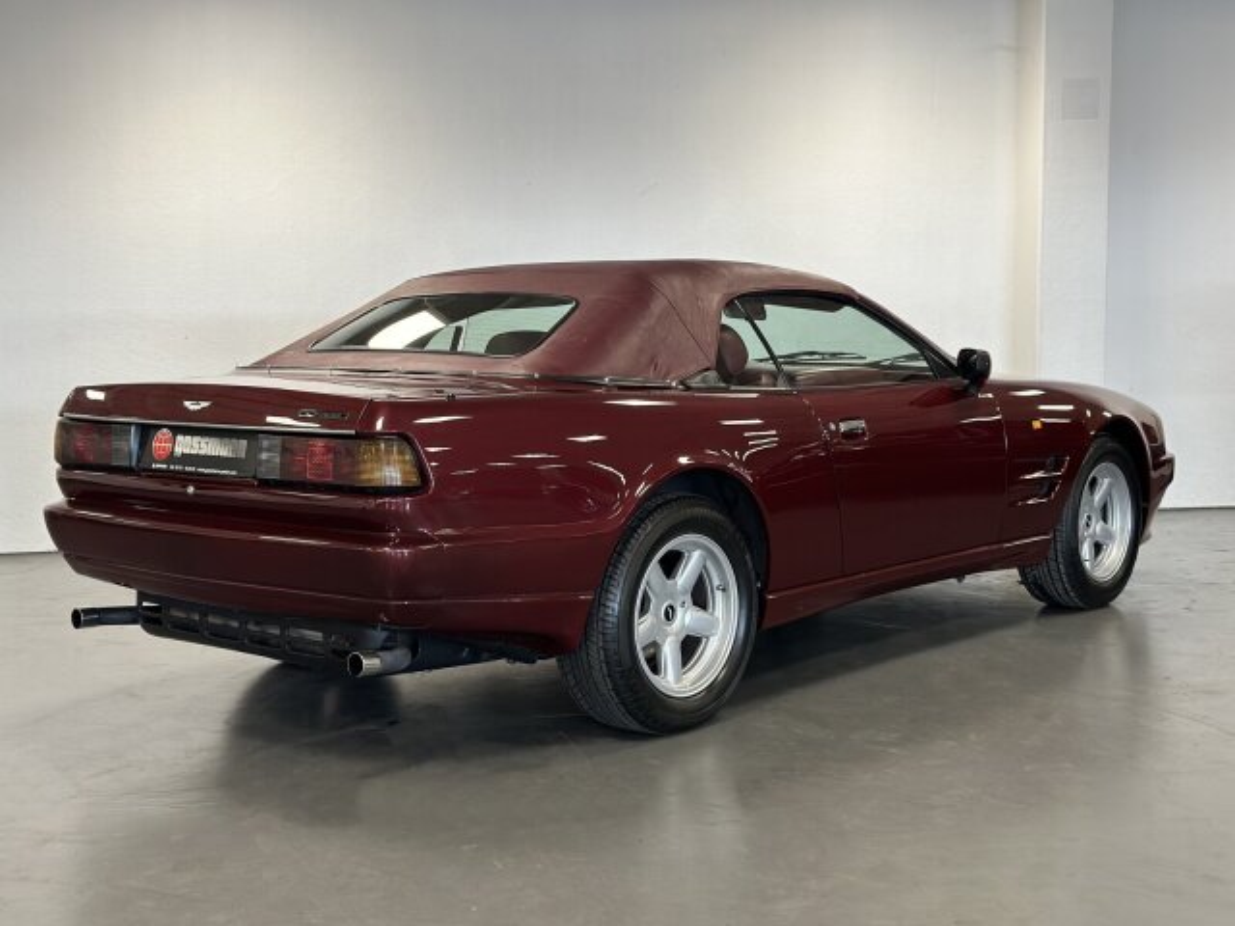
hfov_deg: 39.7
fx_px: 1713
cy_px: 463
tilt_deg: -5.5
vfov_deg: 30.3
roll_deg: +0.5
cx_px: 618
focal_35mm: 48
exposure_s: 1/88
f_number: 1.78
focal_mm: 6.86
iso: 125
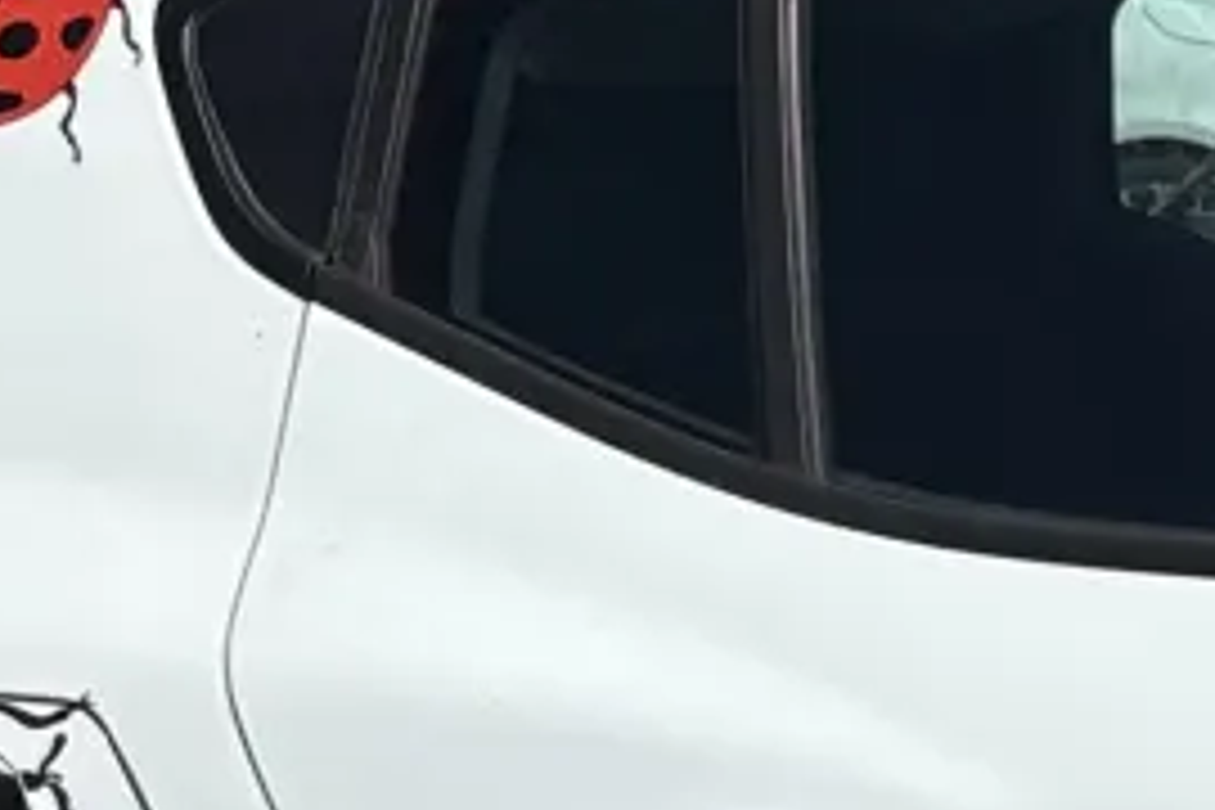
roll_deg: +3.4
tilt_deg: -6.2
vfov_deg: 7.1
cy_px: 1125
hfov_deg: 9.5
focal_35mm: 192
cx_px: 2948
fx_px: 6479
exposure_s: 1/7813
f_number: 1.6
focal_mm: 5.96
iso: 50
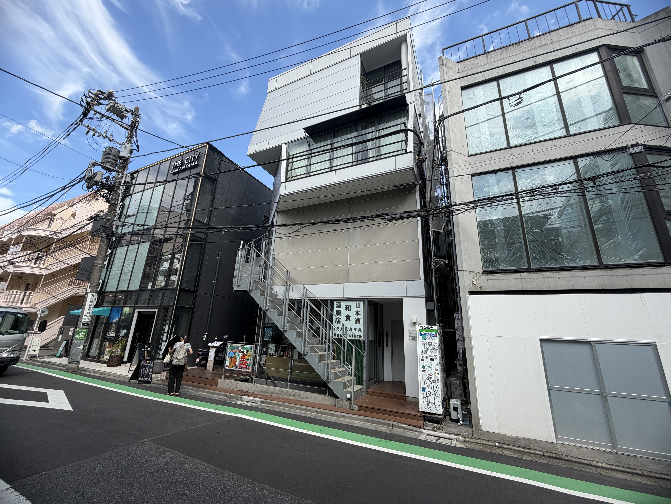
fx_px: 271
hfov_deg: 102.1
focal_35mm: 14
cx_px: 336
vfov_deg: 85.7
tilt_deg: +16.0
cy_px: 252
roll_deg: -1.8
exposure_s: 1/579
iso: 40
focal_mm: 2.22
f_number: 2.2
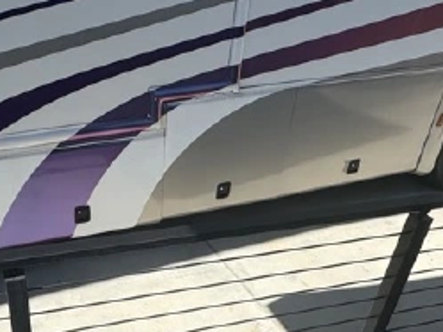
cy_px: 348
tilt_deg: -42.1
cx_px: 121
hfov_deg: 41.1
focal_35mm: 45
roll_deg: -0.6
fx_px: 576
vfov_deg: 29.6
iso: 50
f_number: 2.2
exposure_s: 1/1789
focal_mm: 2.22
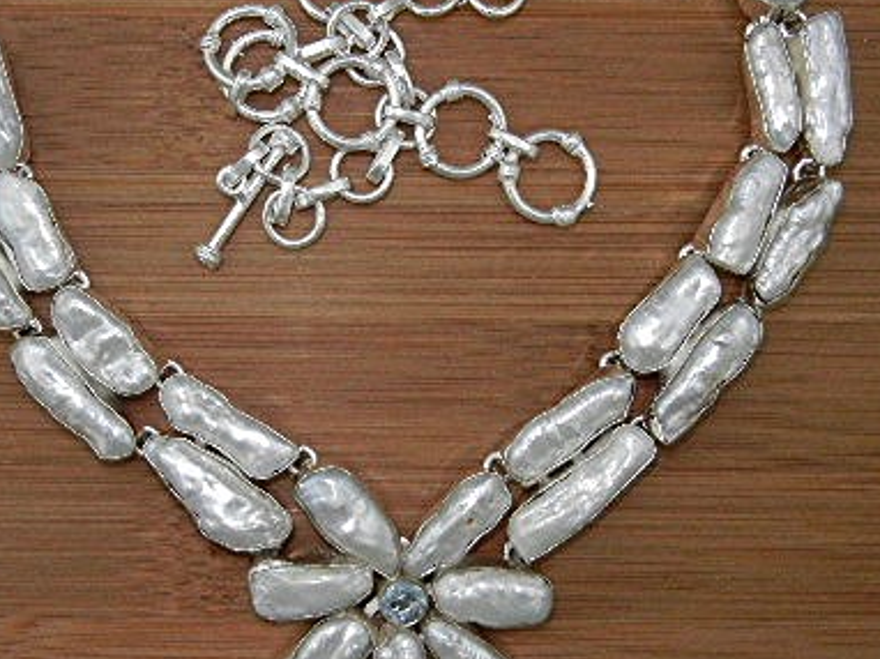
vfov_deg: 25.6
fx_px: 1448
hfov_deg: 33.8
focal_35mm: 57
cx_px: 385
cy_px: 297
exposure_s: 1/30
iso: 742
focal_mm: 6.2
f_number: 7.2
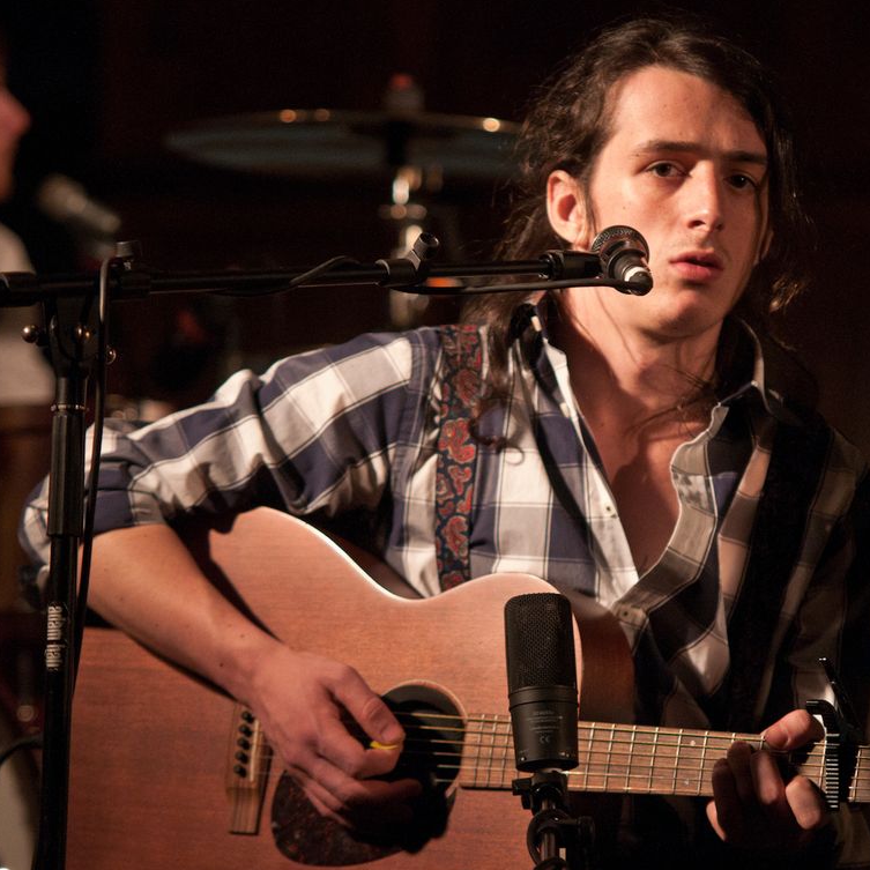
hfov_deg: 7.0
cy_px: 446
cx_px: 585
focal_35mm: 251
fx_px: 7137
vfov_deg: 7.0
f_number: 2.8
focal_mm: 116
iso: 1600
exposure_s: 1/80
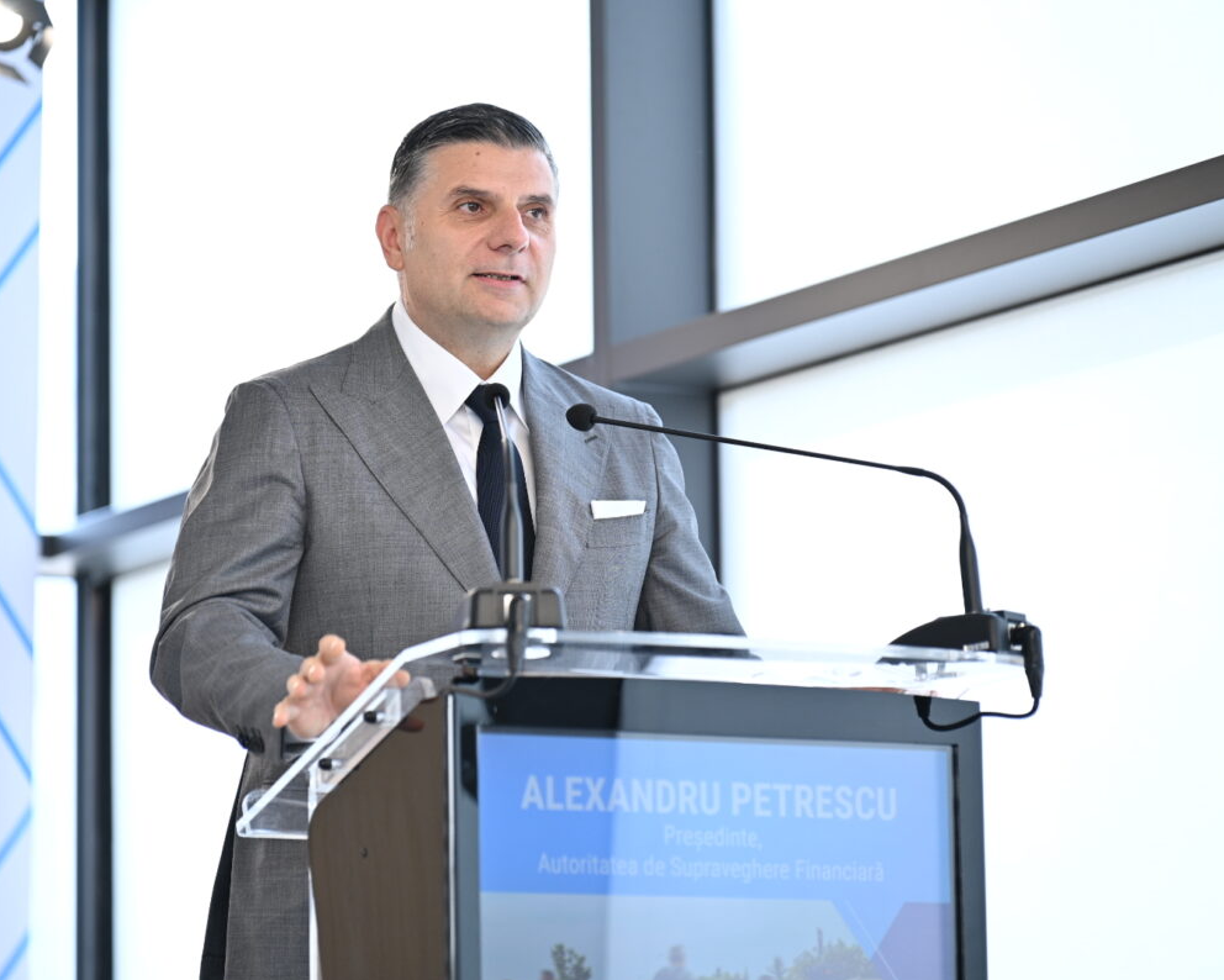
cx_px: 556
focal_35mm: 151
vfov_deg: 10.2
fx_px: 5471
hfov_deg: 12.8
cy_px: 492
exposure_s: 1/250
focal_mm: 133
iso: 320
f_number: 2.8
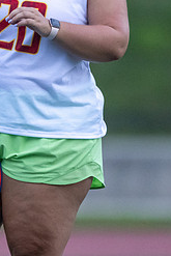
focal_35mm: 1435
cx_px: 7
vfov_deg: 1.4
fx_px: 10209
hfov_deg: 1.0
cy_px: 51
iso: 4500
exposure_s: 1/1000
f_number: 2.8
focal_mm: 400
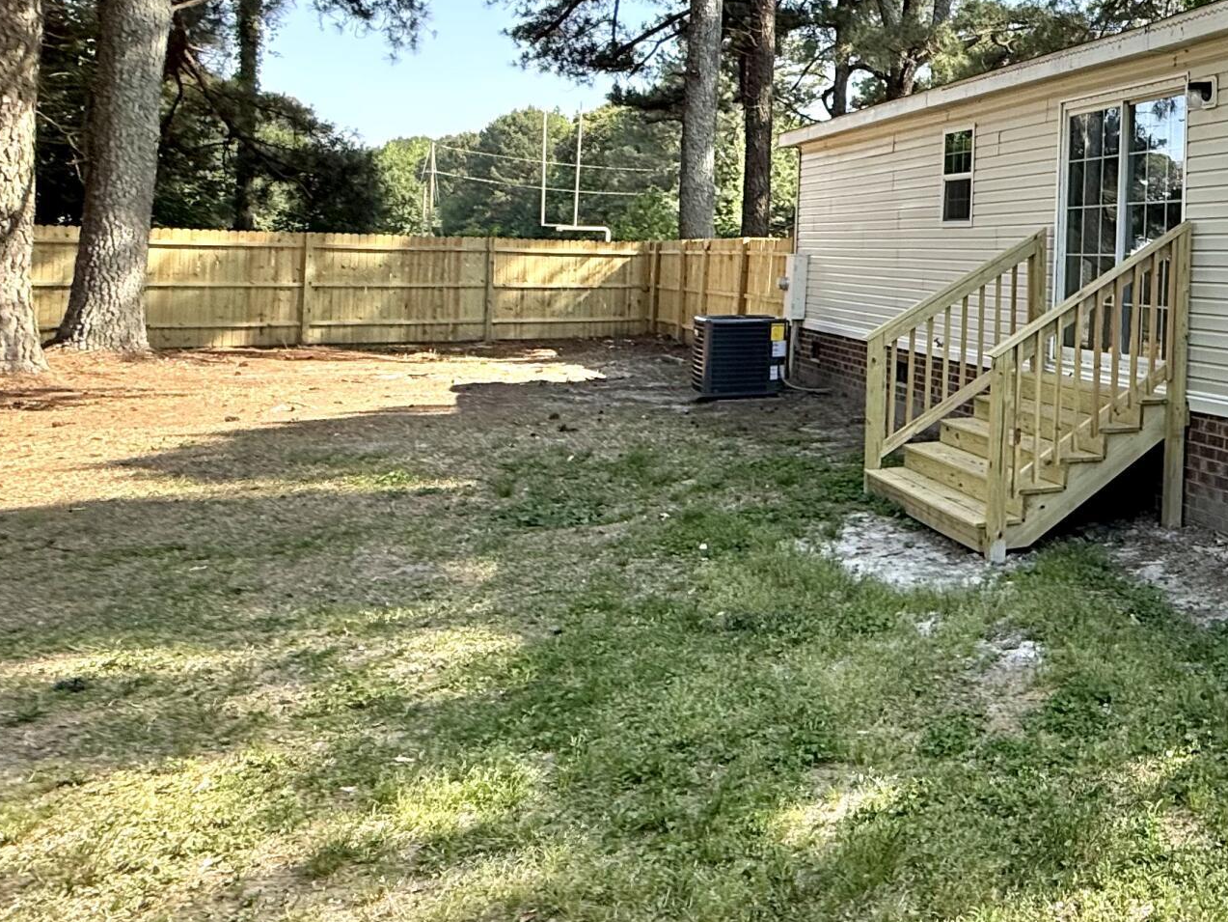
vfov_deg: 41.6
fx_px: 1171
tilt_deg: +3.2
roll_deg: -2.6
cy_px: 226
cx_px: 1326
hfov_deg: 43.8
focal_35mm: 33
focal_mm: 2.22
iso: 64
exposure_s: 1/569
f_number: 2.2
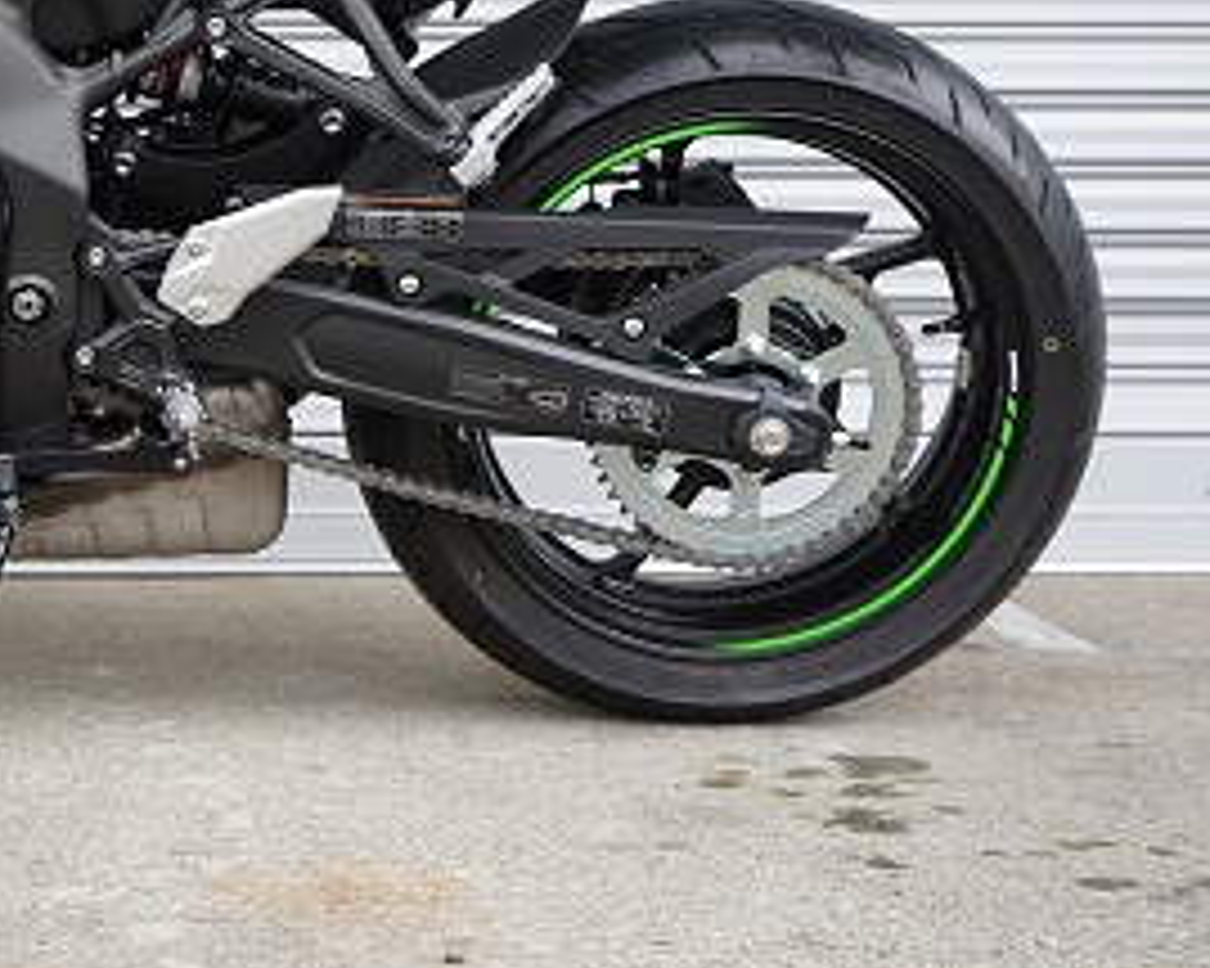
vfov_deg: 16.6
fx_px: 3258
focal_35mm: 91
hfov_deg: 20.0
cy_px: 77
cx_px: -144
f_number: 5.6
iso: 125
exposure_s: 1/40
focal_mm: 37
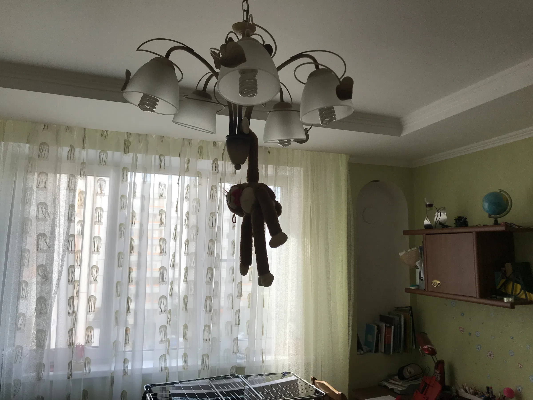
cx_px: 266
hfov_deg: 63.4
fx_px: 431
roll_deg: -1.0
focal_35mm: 28
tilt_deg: +7.6
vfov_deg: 49.7
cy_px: 200
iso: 20
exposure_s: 1/244
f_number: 1.8
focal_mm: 3.99
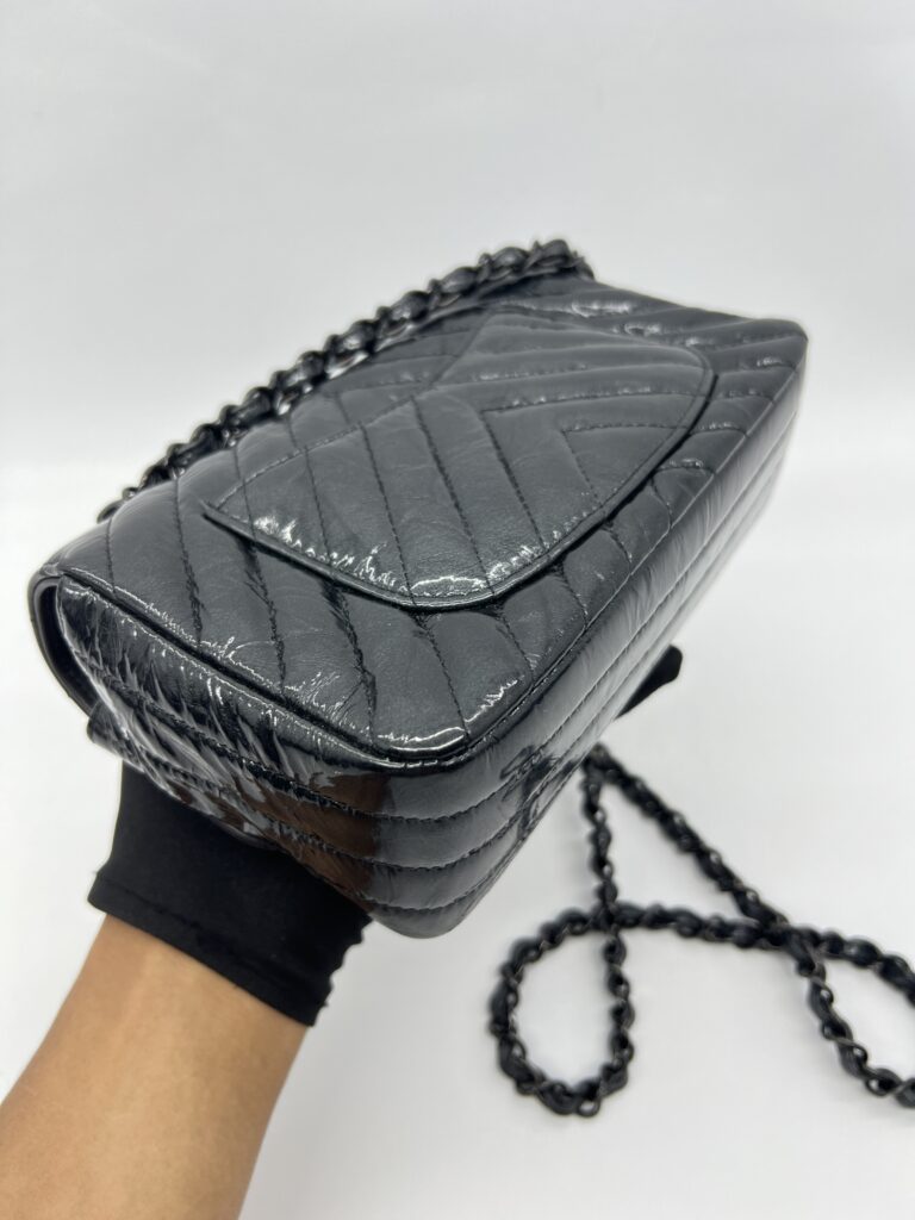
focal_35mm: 26
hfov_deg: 53.1
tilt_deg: -45.6
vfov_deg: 67.3
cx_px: 458
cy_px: 610
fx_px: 916
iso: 32
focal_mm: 5.7
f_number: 1.5
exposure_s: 1/104
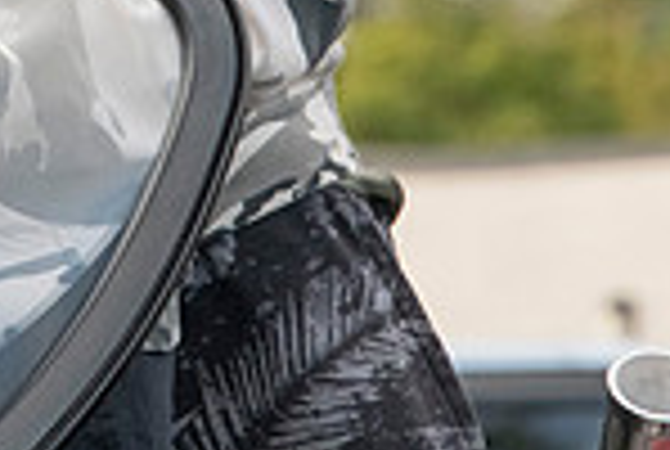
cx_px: -148
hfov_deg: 2.1
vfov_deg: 1.4
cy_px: -344
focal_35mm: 971
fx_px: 18107
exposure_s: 1/500
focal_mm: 250
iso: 3200
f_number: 11
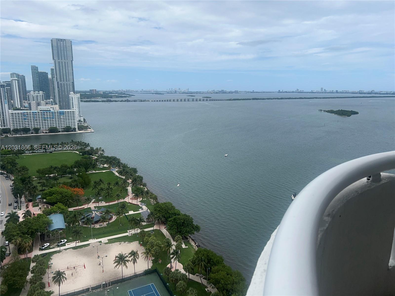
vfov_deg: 53.1
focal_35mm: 26
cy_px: 148
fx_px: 297
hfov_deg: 67.3
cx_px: 198
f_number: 1.5
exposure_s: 1/5882
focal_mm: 5.7
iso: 50
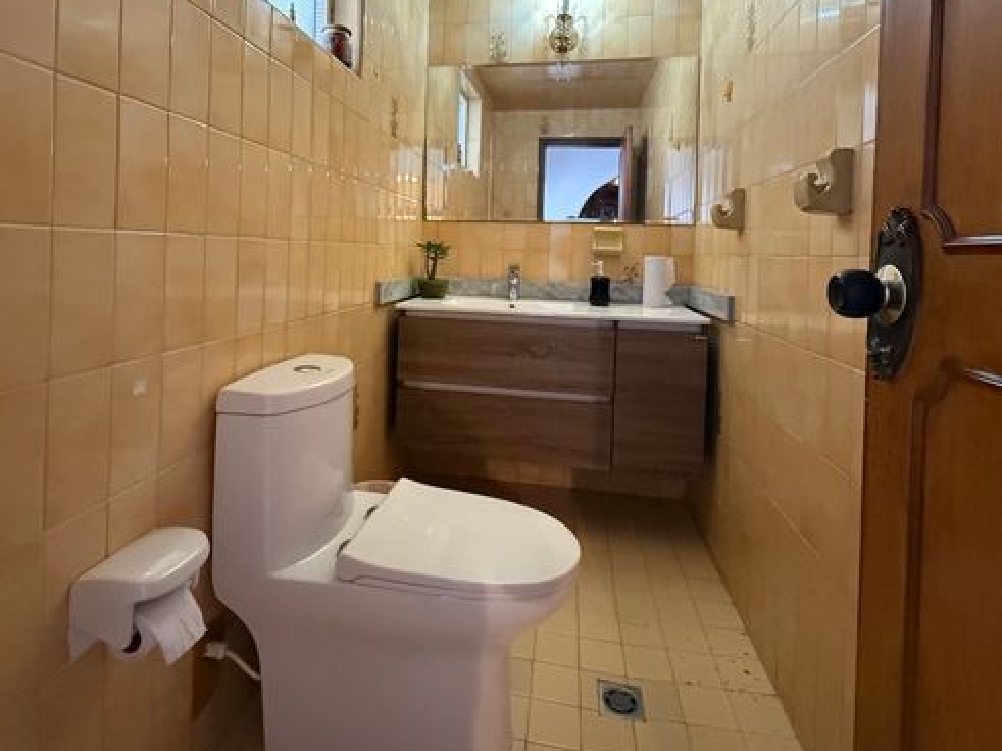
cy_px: 257
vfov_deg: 67.0
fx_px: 550
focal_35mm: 19
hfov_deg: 84.6
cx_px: 468
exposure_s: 1/60
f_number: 2.2
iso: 1000
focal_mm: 2.22
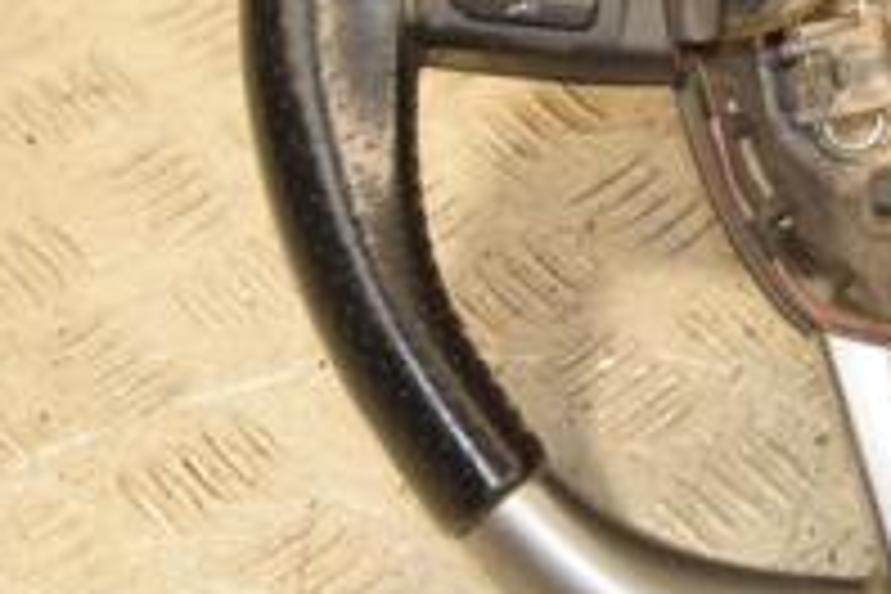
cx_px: 1012
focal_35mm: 127
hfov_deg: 15.6
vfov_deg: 10.7
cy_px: -36
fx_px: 3143
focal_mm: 28
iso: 800
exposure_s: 1/200
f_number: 5
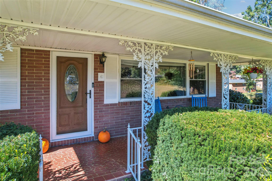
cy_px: 90
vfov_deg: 57.2
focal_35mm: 22
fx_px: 166
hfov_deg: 78.6
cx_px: 136
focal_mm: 8.4
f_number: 2.8
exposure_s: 1/15
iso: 130
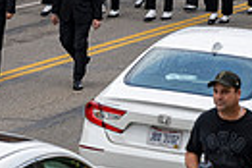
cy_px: -101
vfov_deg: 4.4
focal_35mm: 310
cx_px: 212
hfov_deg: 6.6
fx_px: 2167
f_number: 4
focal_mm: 70
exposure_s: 1/1600
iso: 320
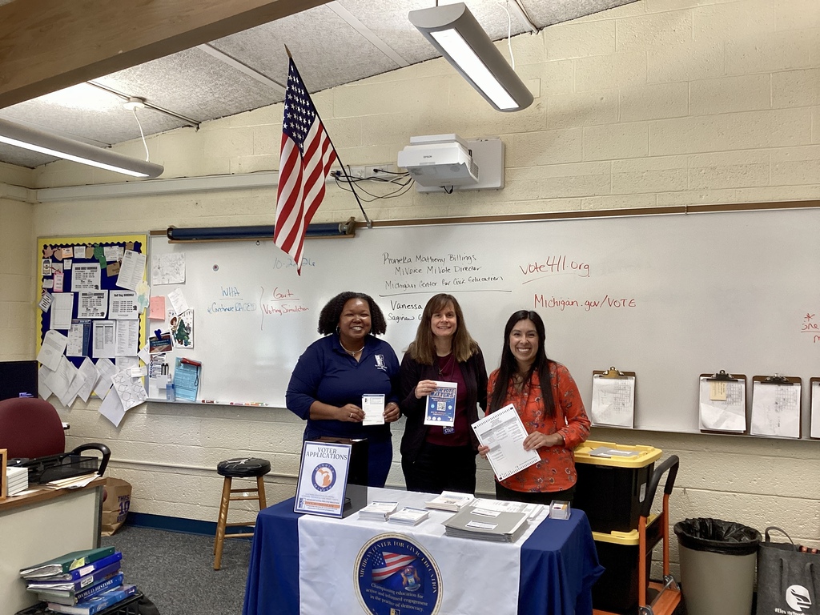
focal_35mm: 31
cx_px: 410
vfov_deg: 45.4
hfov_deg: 58.4
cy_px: 308
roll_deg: -0.4
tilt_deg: +0.9
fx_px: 734
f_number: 2.4
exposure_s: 1/60
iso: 125
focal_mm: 3.3
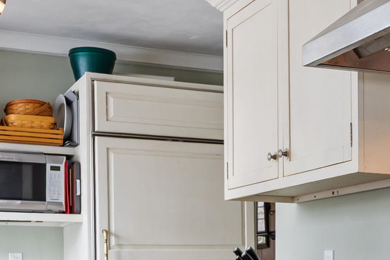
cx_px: 365
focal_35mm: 77
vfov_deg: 17.3
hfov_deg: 25.3
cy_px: 265
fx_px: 834
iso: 320
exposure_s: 1/10
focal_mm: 17
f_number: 8
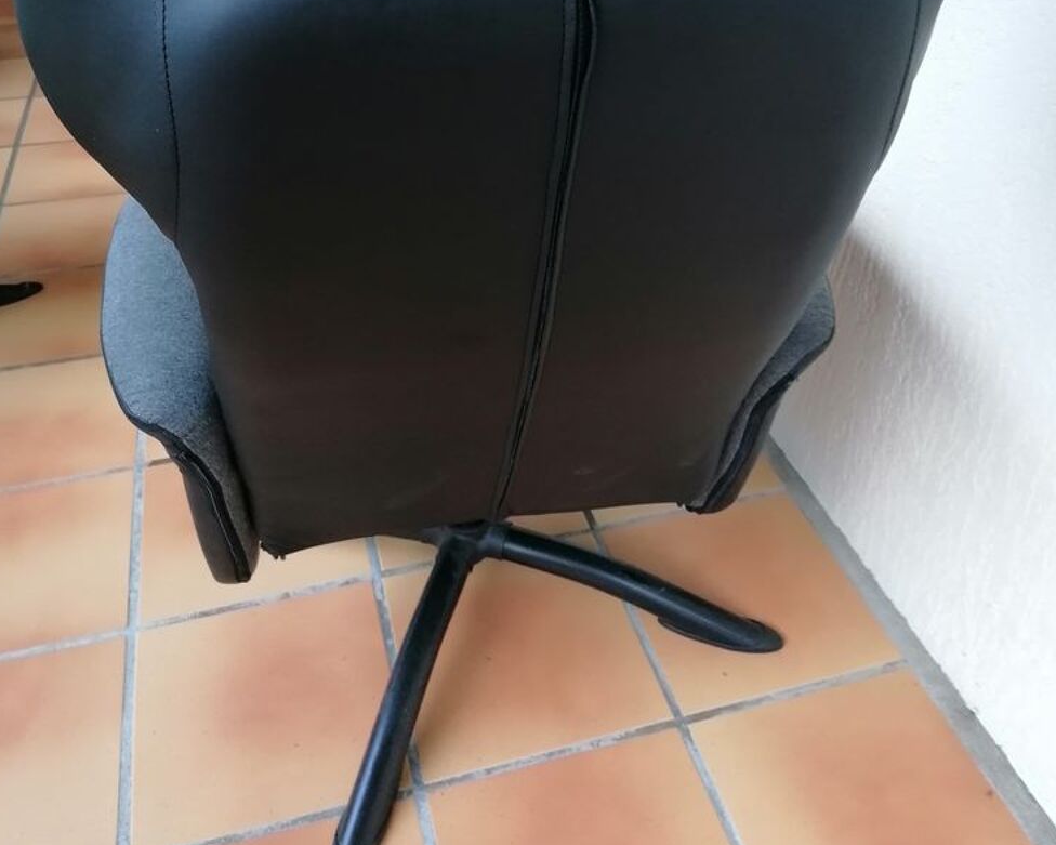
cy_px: 192
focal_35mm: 36
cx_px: 532
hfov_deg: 50.3
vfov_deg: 39.8
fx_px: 1125
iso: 250
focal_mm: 4.75
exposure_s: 1/33.3
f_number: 1.8
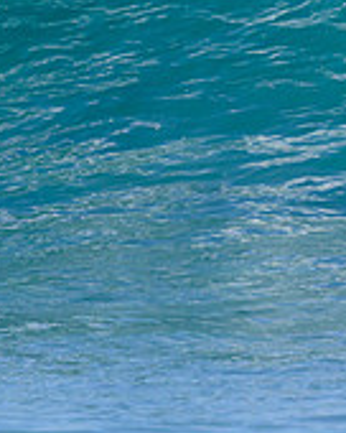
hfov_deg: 0.6
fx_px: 32858
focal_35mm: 2567
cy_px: 1
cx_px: 684
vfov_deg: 0.8
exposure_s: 1/2000
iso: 900
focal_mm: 800
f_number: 11
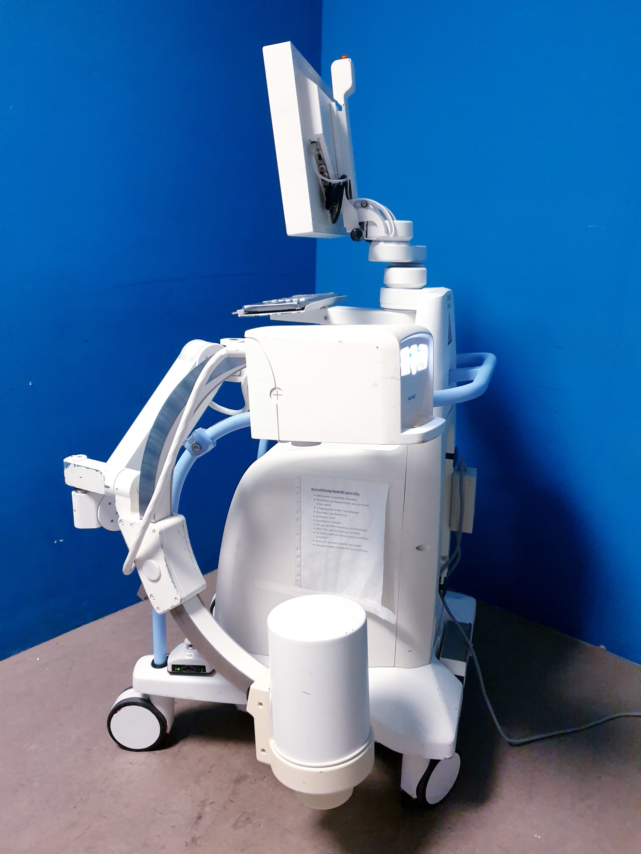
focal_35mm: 26
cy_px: 427
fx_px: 642
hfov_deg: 53.1
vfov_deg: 67.3
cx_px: 320
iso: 250
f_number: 1.5
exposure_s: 1/35
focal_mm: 4.3
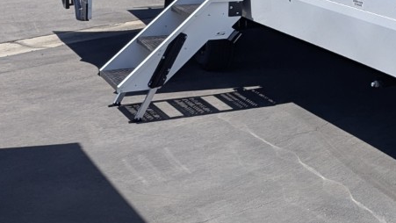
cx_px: 535
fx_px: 851
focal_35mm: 81
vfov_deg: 13.8
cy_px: -132
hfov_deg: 22.9
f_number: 1.85
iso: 47
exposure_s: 1/2410
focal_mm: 6.81
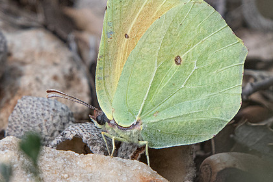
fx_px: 10388
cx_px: 180
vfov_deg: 1.0
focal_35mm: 1370
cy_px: 56
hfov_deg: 1.5
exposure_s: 1/1600
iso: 800
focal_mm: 400
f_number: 8
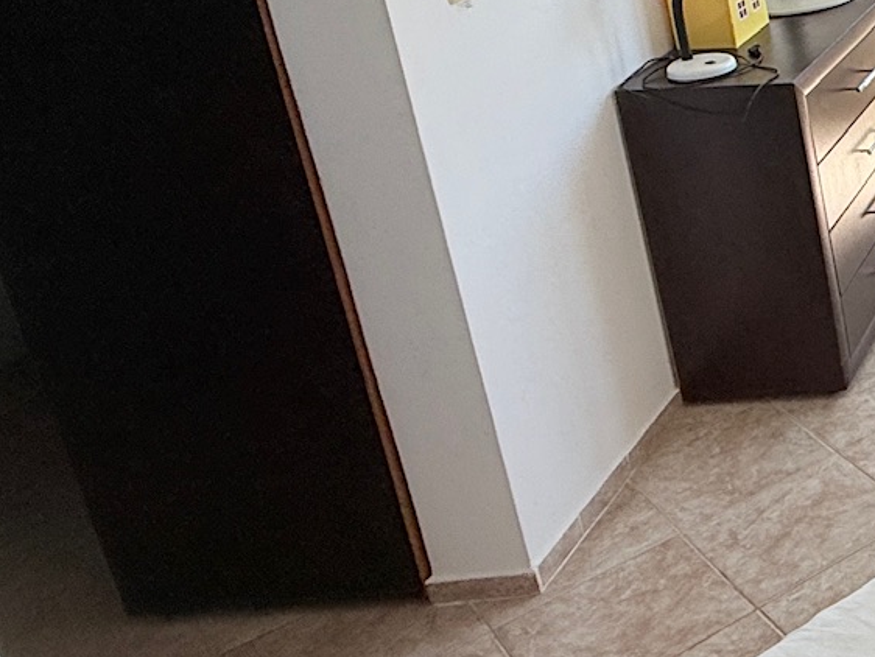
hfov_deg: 24.9
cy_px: 17
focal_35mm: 51
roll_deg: +0.0
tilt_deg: -17.1
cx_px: 1418
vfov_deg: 27.1
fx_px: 1290
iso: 64
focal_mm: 2.22
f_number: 2.2
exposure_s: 1/285
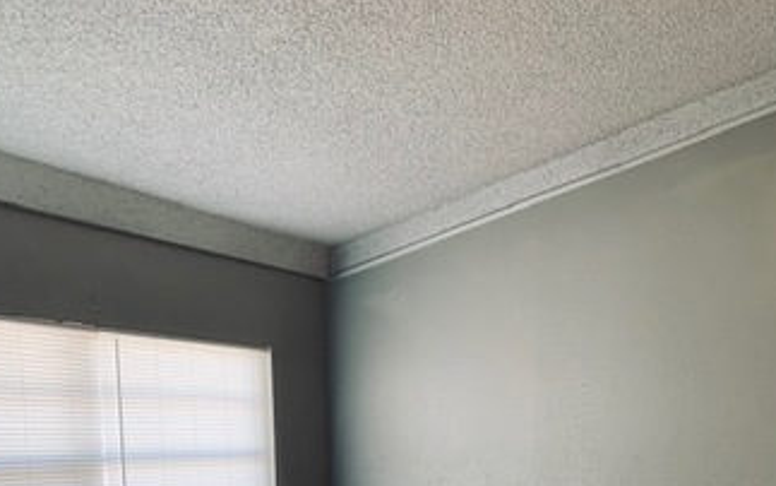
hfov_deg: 48.2
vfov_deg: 27.7
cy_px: 570
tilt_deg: -6.8
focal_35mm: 41
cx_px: 399
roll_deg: +1.2
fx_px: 867
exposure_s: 1/60
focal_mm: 4.25
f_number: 1.8
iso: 160
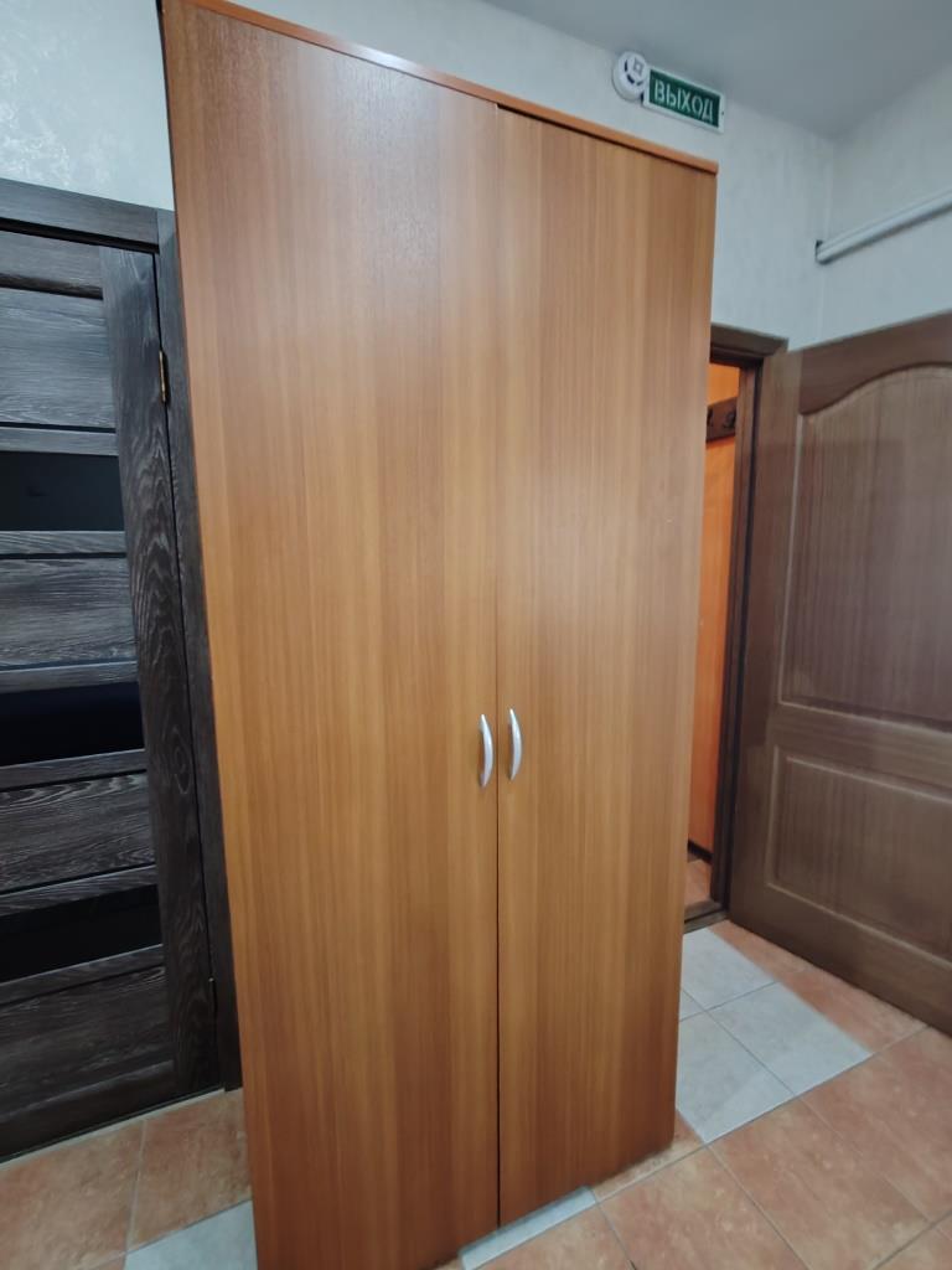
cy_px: 635
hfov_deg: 78.1
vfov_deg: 94.5
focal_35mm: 16
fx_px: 587
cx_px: 476
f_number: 2.2
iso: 640
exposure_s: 1/25
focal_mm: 1.96
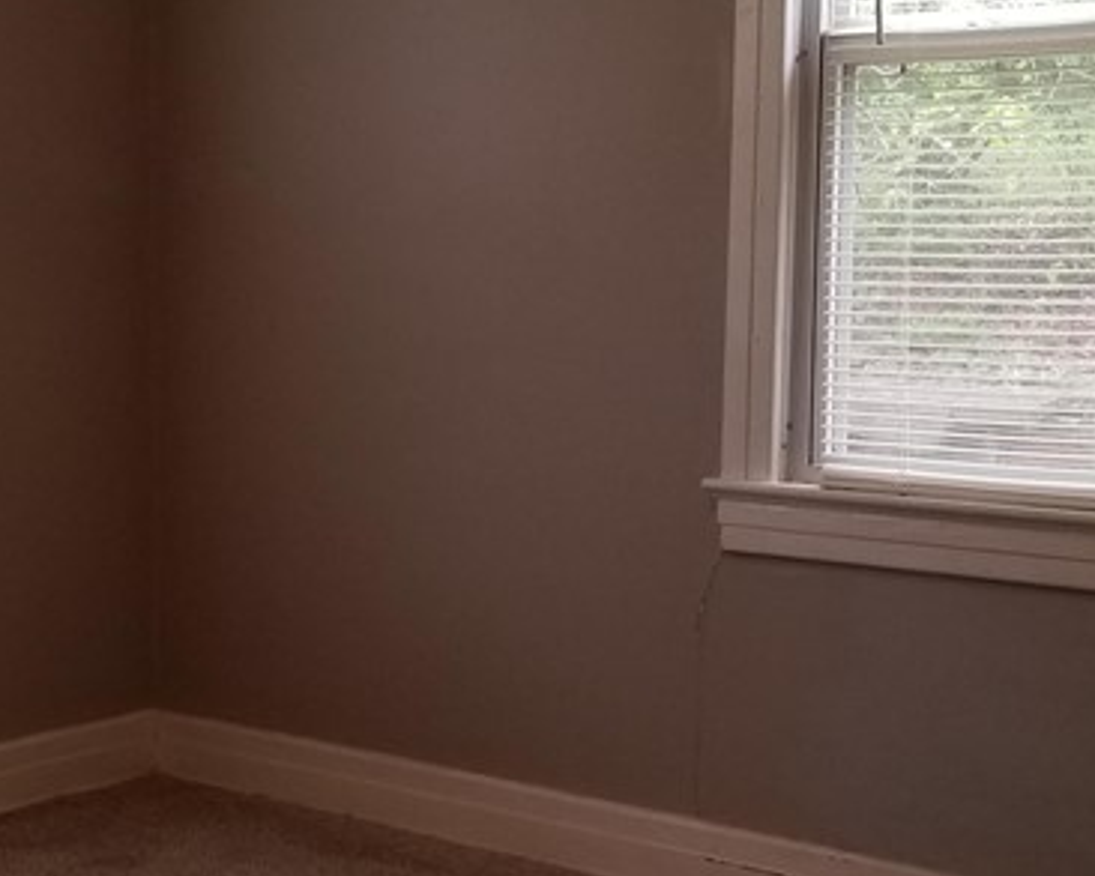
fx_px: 2302
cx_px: 174
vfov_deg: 21.6
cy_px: 445
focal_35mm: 71
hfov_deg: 26.1
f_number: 1.7
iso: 80
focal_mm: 4.3
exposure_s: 1/60
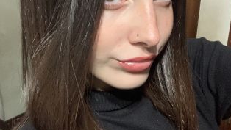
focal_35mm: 50
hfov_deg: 41.2
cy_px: 75
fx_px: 306
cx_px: 129
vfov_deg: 24.0
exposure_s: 1/32
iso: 320
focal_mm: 2.87
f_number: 2.2
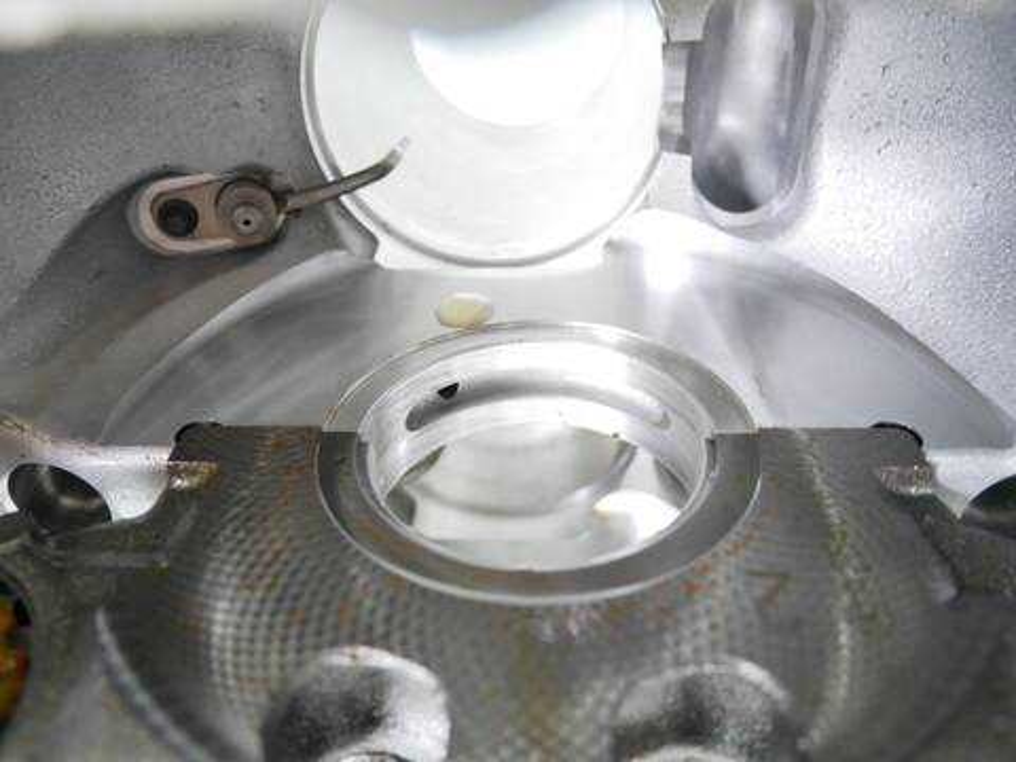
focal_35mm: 24
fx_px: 704
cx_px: 508
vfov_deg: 56.8
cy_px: 381
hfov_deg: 71.6
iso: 3200
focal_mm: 12
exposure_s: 1/40
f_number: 3.5
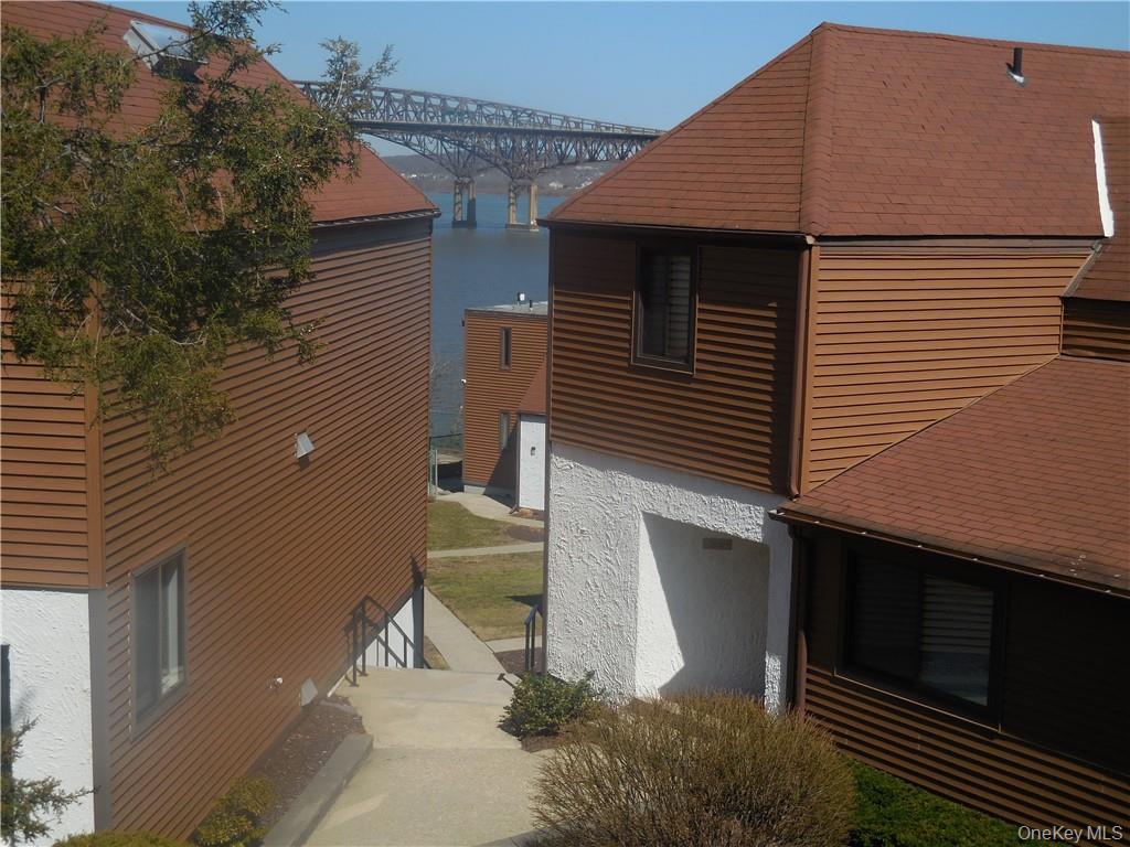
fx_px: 1697
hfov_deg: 36.8
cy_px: 424
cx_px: 565
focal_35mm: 52
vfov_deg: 28.0
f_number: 4.3
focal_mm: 9.4
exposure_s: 1/1600
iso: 125
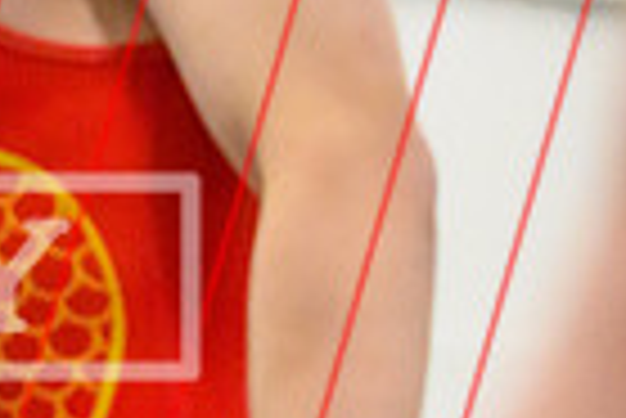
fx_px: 5361
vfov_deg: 4.5
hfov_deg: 6.5
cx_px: -637
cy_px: 308
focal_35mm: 308
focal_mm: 70
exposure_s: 1/800
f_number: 2.8
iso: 22800
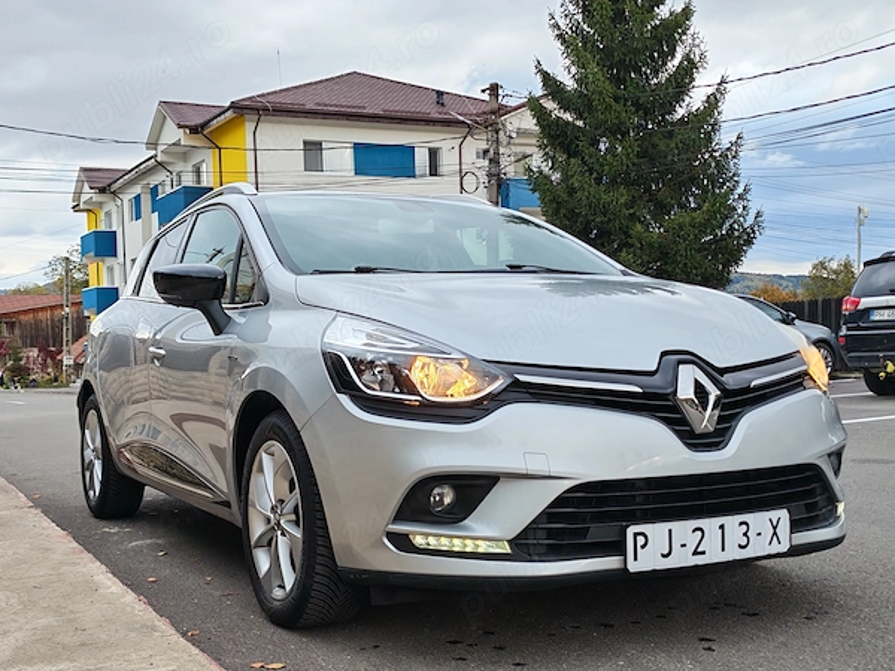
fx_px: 1112
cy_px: 336
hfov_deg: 43.9
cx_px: 448
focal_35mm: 43
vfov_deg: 33.6
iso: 50
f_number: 1.6
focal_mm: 5.4
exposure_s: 1/110
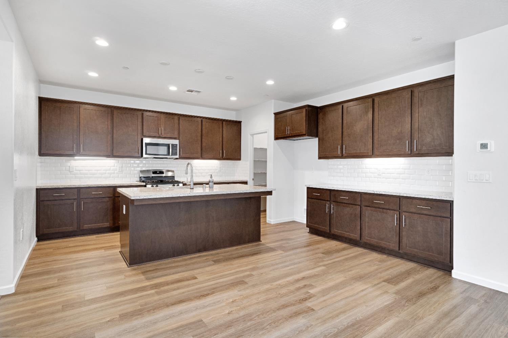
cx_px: 254
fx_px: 254
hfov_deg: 90.0
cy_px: 169
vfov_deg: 67.3
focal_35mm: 18
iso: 320
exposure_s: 1/13
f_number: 8
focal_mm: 12
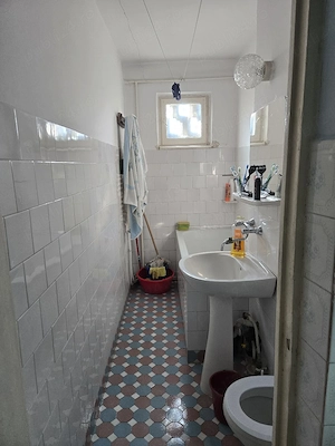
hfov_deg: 58.9
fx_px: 297
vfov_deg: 73.9
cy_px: 223
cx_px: 168
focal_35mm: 23
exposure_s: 1/101
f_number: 1.8
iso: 160
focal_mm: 5.4
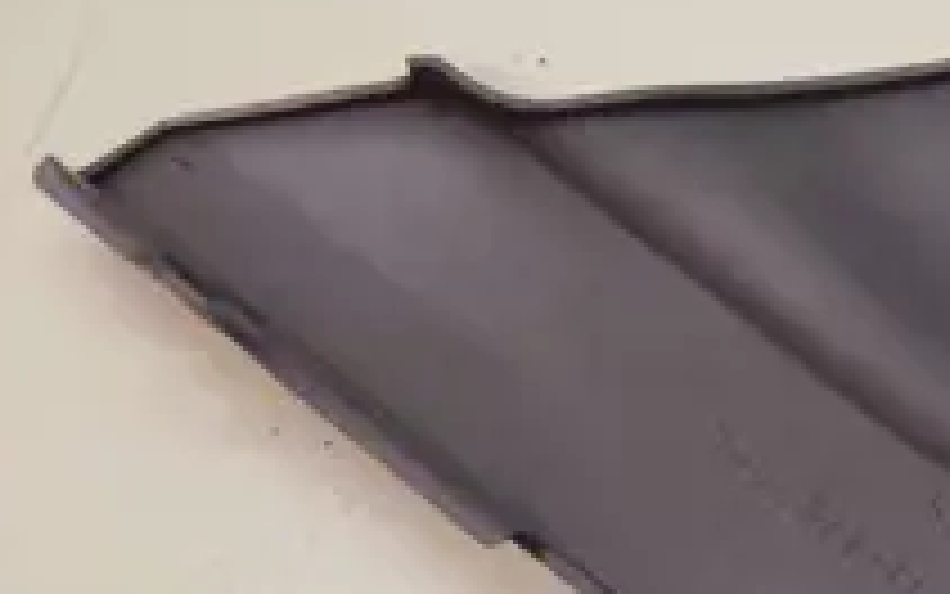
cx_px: 1051
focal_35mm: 157
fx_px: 4066
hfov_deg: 13.1
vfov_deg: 8.3
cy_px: 459
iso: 400
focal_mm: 40
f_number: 5
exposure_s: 1/60
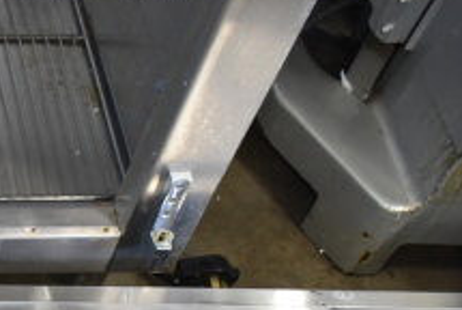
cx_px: -189
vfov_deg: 15.3
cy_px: 406
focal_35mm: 85
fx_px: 1092
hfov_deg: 21.0
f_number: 3.5
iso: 1000
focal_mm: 20
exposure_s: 1/30
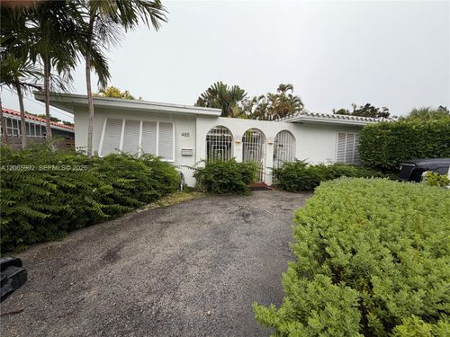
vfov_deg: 85.7
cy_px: 168
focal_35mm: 14
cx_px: 225
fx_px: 182
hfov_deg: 102.1
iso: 40
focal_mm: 2.22
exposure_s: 1/138
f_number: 2.2
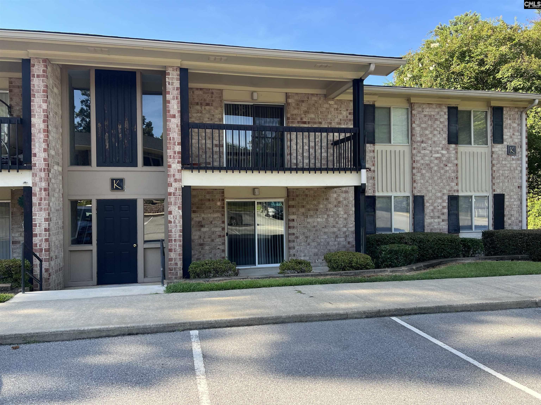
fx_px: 406
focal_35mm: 26
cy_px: 202
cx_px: 270
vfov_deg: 53.1
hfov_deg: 67.3
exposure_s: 1/588
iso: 50
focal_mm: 5.7
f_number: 1.5
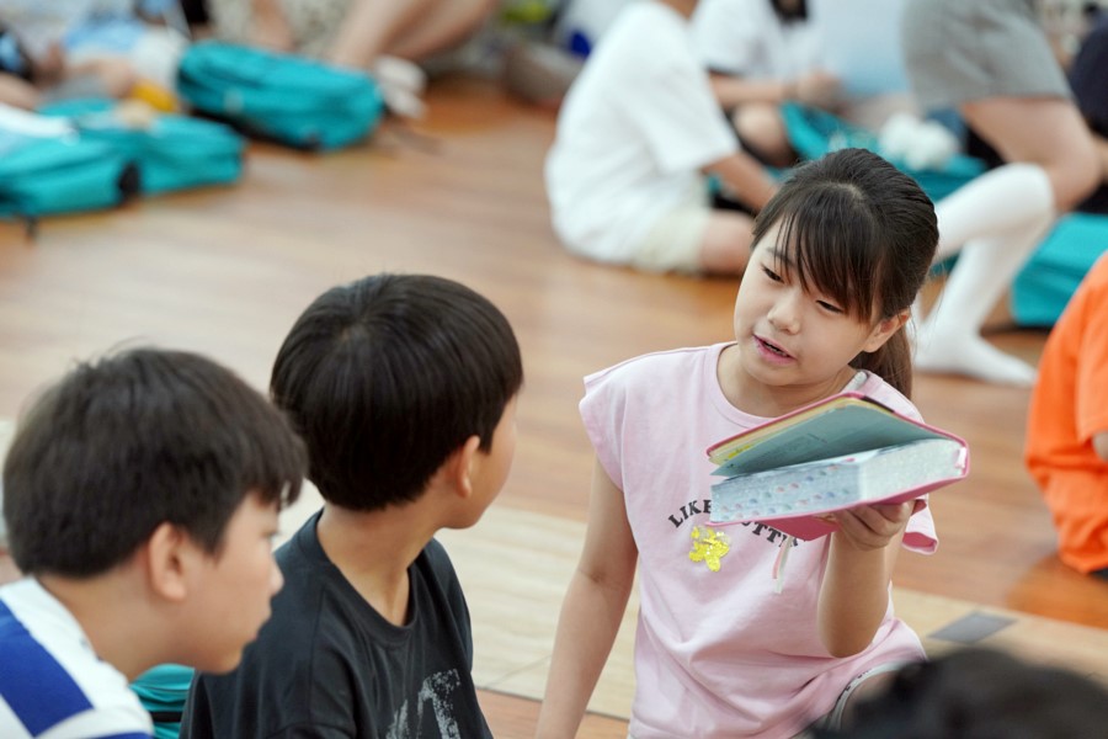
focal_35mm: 144
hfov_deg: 14.3
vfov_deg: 9.5
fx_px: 4432
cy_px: 370
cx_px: 554
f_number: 4
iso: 2000
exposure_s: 1/160
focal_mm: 144
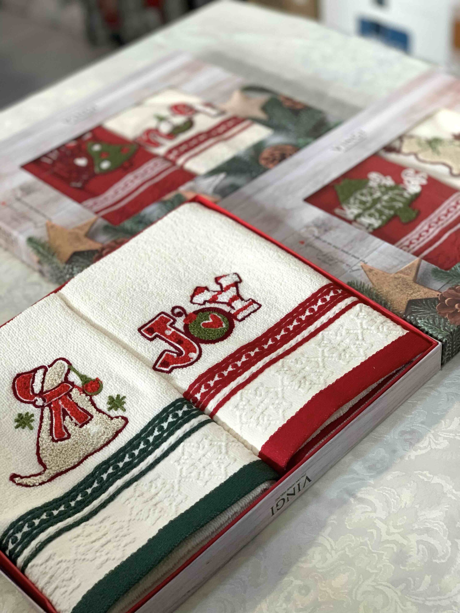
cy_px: 306
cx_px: 230
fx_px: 921
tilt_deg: -41.8
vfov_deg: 36.8
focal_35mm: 52
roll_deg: +7.8
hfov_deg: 28.0
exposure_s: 1/79
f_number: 2.4
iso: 125
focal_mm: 6
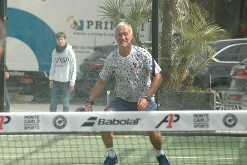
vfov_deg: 6.1
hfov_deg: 9.1
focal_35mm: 227
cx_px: 124
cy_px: 83
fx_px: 1557
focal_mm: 150
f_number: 6.3
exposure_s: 1/640
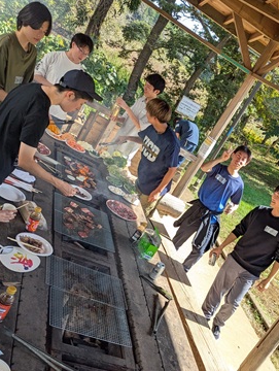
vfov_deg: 46.5
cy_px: 221
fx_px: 429
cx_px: 185
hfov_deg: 35.7
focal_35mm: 40
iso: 41
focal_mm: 6.81
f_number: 1.85
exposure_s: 1/446
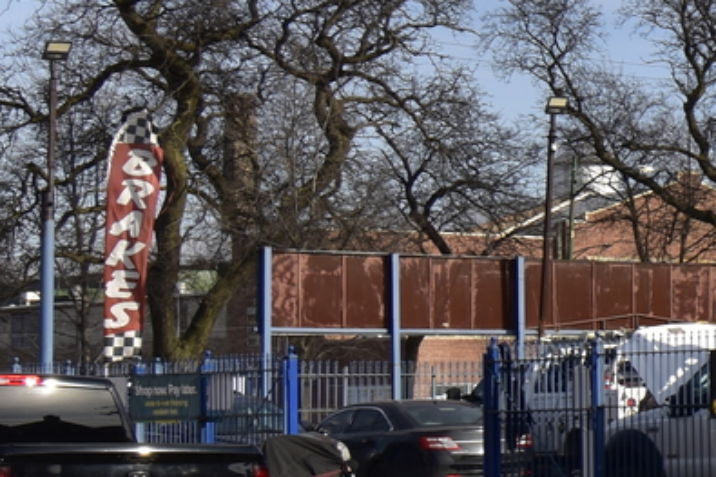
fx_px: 2445
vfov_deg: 11.1
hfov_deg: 14.0
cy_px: 277
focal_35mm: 123
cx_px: 1443
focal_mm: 20
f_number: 10
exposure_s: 1/200
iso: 100
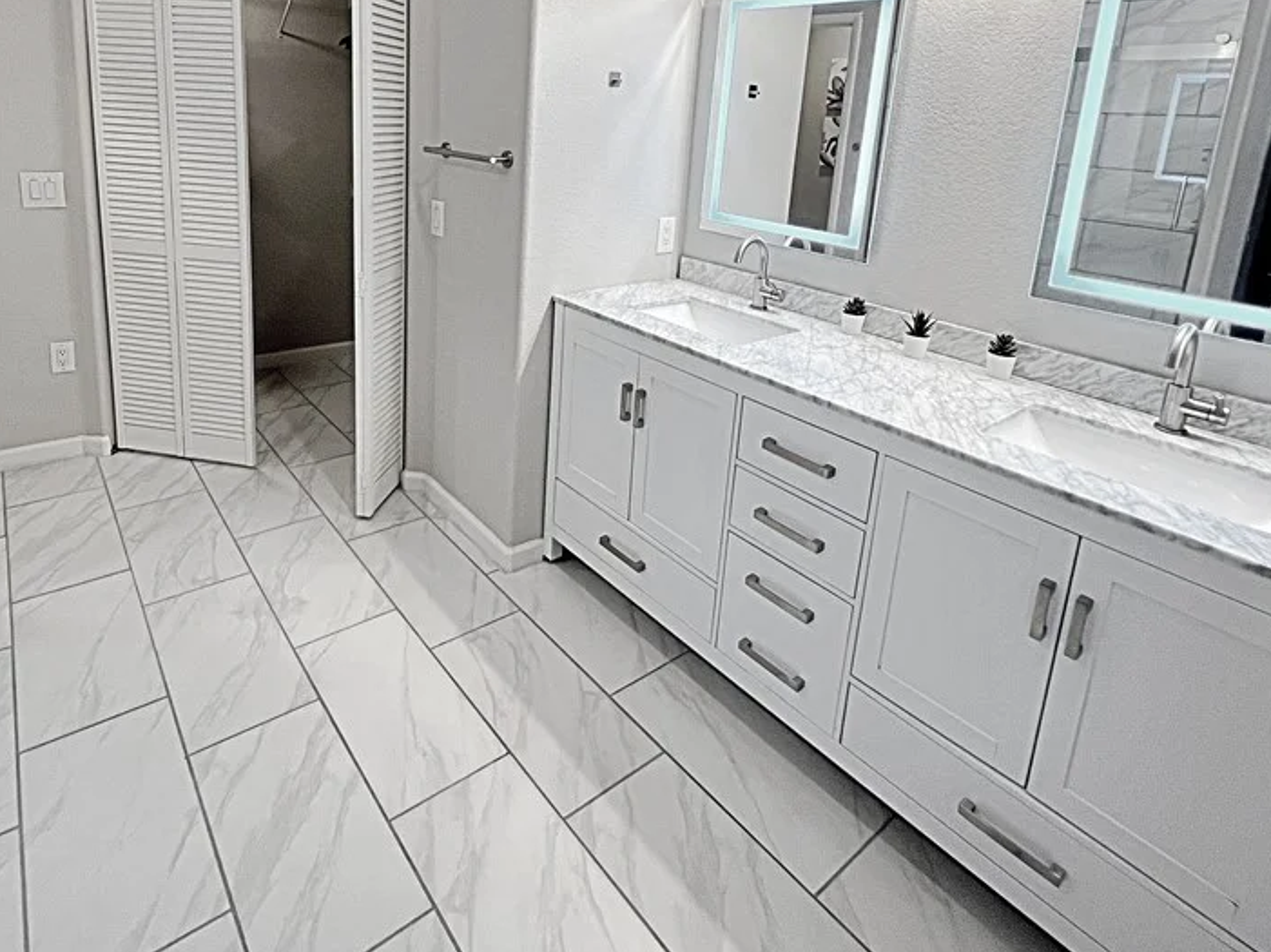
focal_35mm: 19
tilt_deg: -11.7
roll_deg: -3.1
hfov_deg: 84.3
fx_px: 697
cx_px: 557
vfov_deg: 65.5
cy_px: 270
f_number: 1.8
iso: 80
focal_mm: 1.57
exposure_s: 1/120
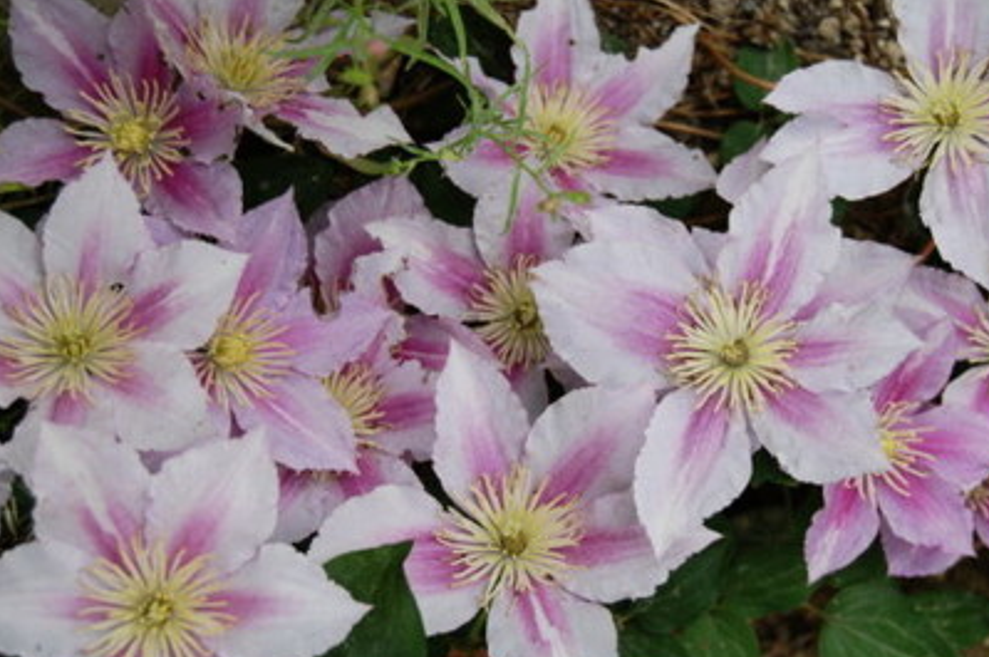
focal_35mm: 71
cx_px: 513
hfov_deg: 28.5
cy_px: 326
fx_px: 1948
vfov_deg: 19.1
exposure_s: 1/160
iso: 200
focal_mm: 42
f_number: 6.3
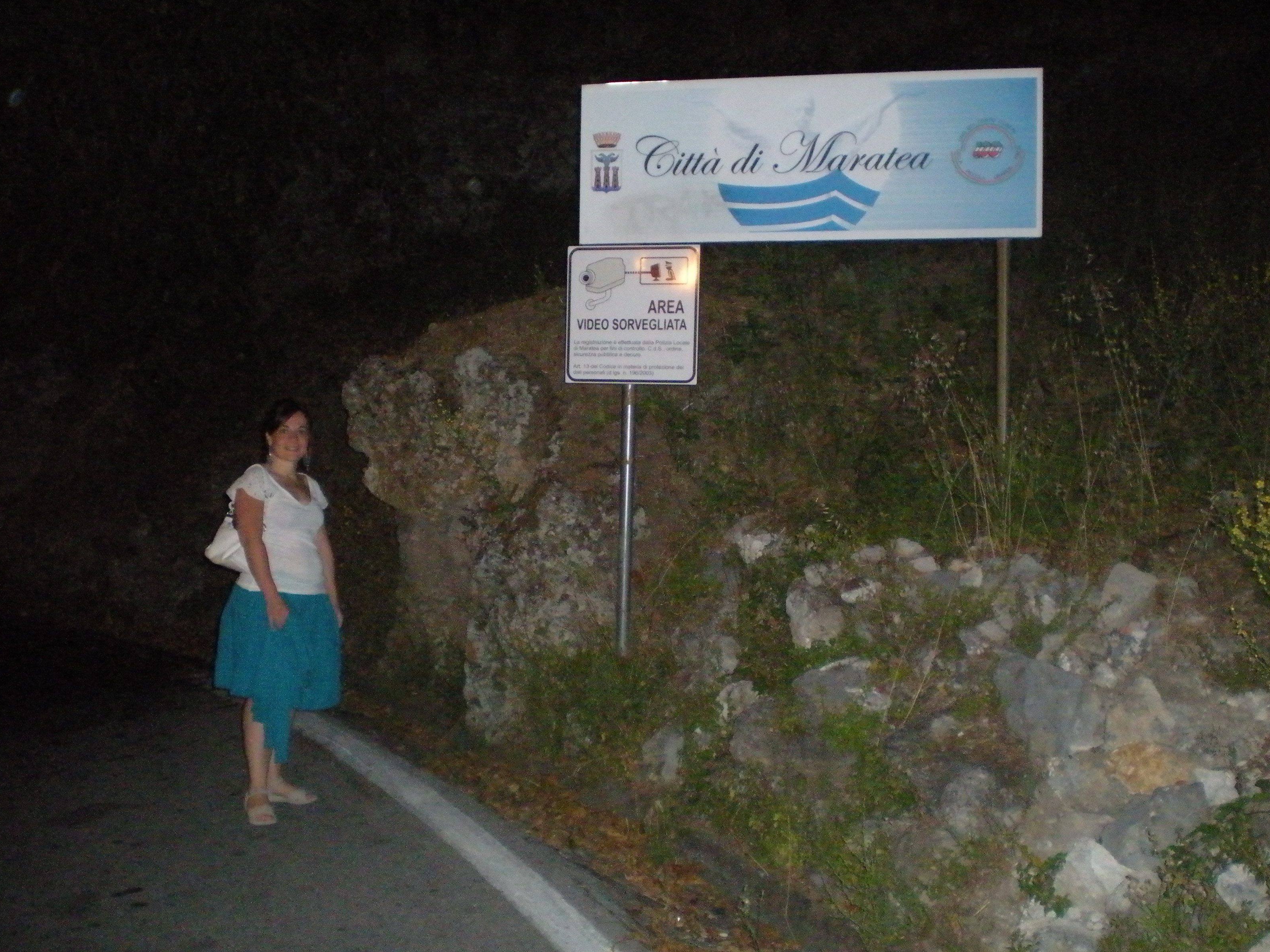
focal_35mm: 39
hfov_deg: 47.9
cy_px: 472
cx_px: 629
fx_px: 1431
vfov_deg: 36.8
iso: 800
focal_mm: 6.3
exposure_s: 1/60
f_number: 3.1
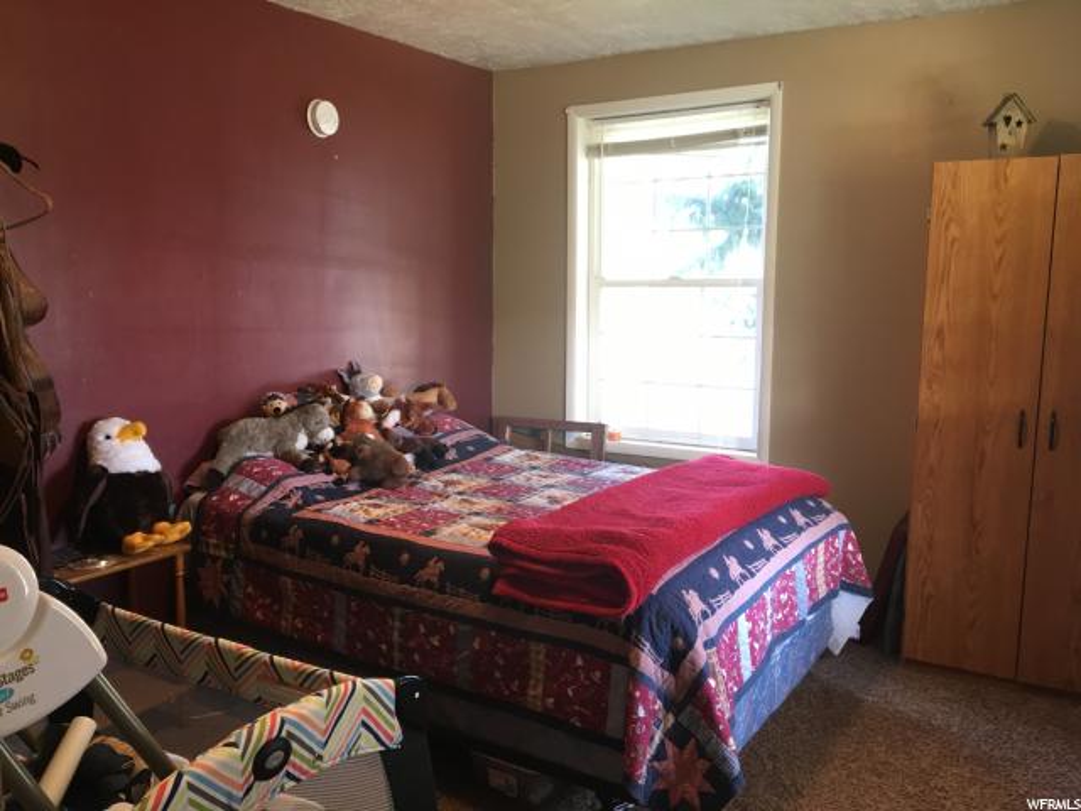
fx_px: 906
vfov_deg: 48.2
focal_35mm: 29
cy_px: 406
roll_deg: -0.1
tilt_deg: -8.2
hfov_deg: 61.7
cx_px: 540
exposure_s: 1/30
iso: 80
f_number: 2.2
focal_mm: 4.15
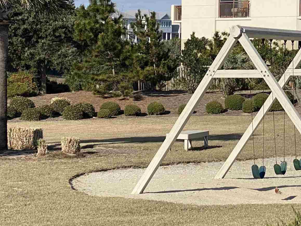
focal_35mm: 138
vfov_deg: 10.7
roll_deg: -0.6
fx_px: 1200
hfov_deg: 14.2
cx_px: 250
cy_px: 104
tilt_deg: -2.5
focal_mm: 6
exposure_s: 1/1712
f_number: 2
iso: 20
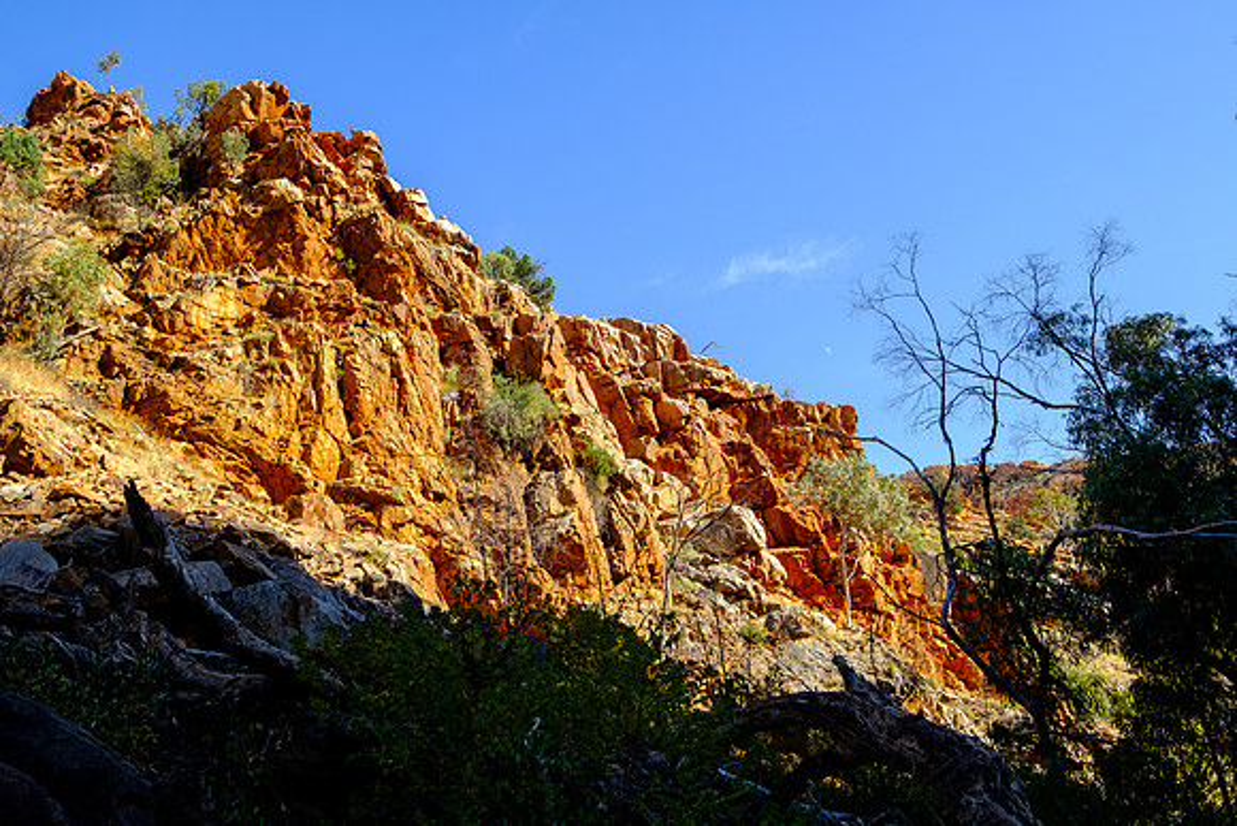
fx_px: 1031
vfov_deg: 43.6
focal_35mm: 30
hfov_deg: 61.9
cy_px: 413
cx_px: 618
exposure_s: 1/400
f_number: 5.6
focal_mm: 20
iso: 200
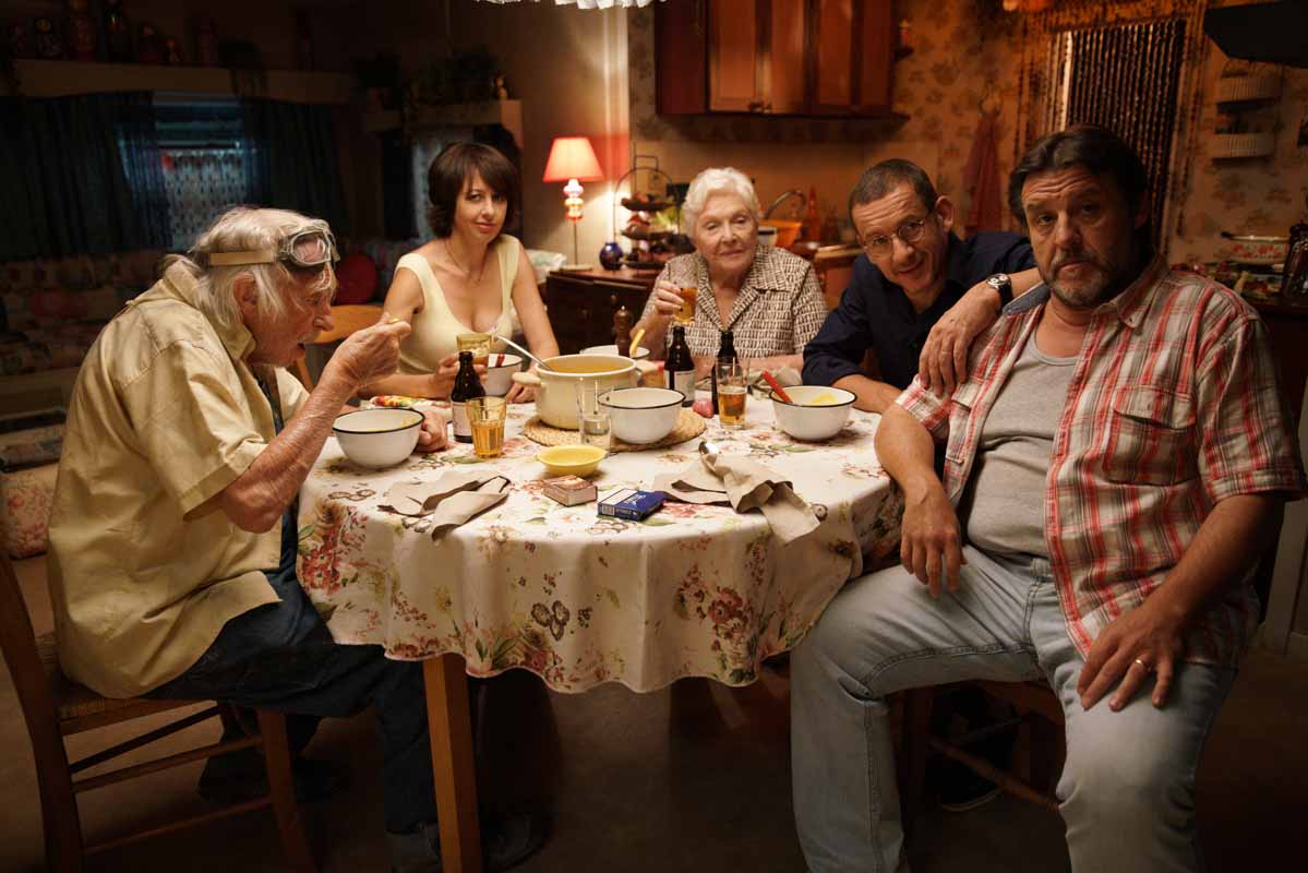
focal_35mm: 28
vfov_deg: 46.4
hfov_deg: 65.5
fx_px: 1018
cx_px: 654
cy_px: 436
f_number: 2.8
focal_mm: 28
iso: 4000
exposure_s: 1/160
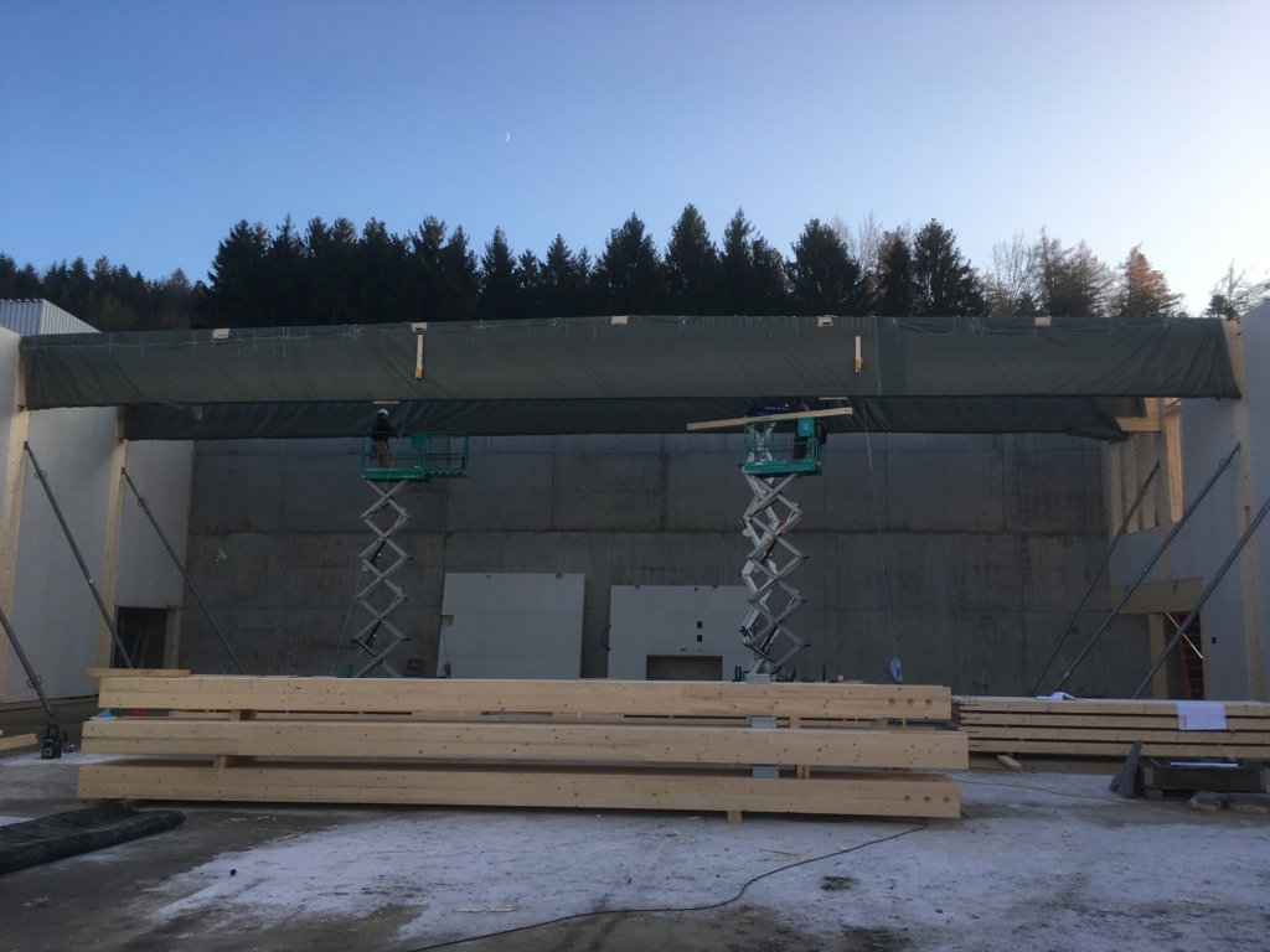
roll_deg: -1.6
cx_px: 635
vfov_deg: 48.2
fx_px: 1064
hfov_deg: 61.7
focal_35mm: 29
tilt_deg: +6.6
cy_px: 476
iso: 25
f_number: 2.2
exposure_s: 1/513
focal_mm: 4.15
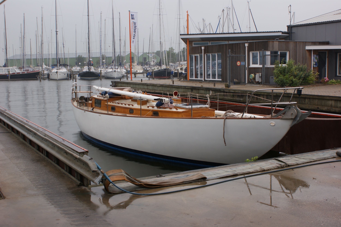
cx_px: 170
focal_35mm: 45
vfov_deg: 29.8
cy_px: 114
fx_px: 426
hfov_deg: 43.6
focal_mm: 30
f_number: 6.3
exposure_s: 1/80
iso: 100
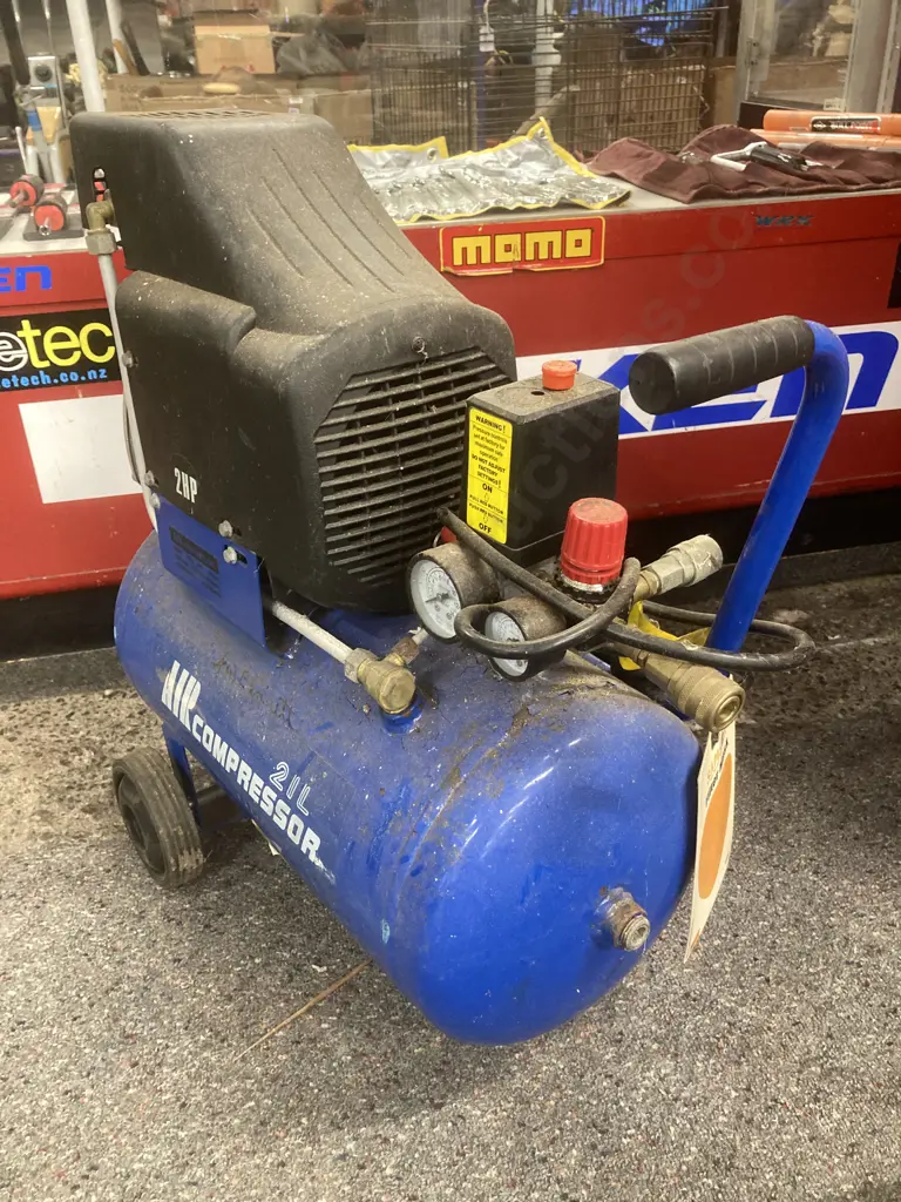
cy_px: 601
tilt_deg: -27.6
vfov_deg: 63.4
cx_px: 450
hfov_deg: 49.7
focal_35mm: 28
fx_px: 972
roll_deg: +1.6
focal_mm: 3.99
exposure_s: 1/33
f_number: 1.8
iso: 250
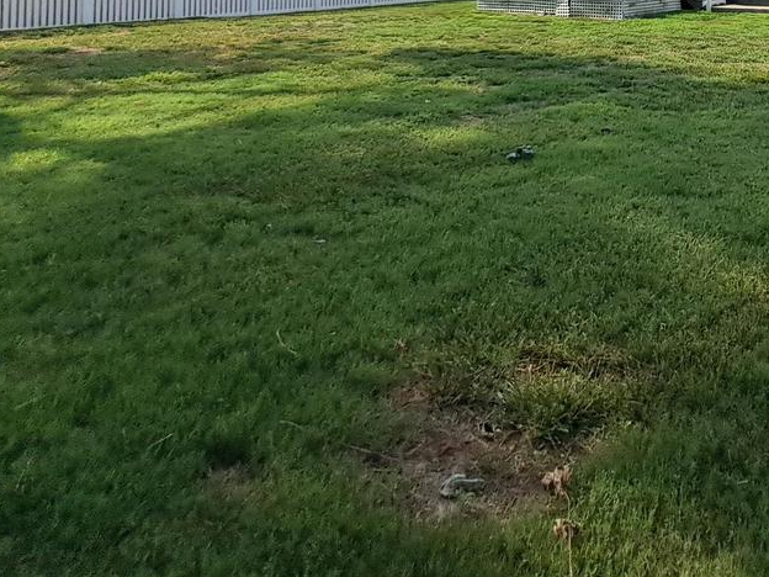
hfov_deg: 54.1
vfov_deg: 38.2
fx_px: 666
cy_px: -68
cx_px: 657
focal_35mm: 30
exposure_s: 1/1984
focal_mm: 1.74
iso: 50
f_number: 2.2
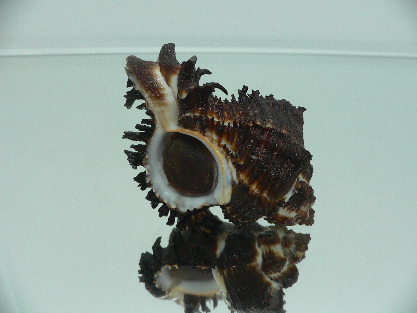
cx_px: 208
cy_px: 156
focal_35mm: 35
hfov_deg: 52.6
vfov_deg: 40.7
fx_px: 422
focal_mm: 4.6
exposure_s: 1/60
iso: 150
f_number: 2.8
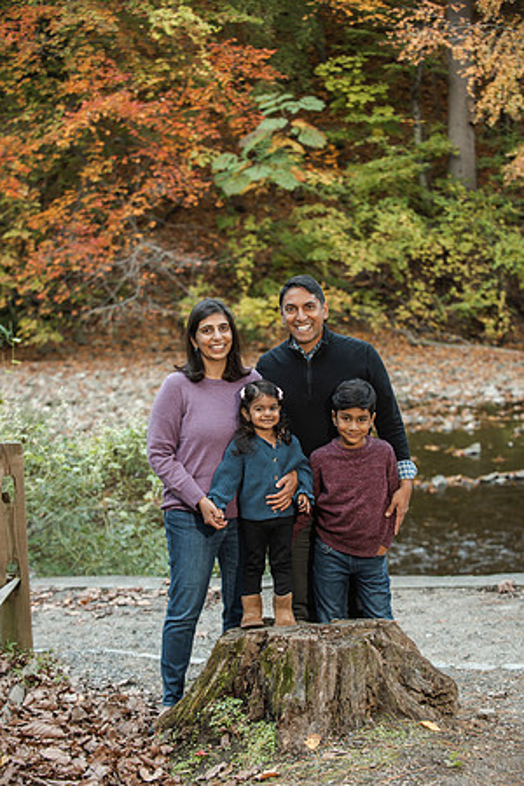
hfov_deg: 17.5
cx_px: 262
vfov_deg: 26.0
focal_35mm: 78
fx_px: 1703
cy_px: 393
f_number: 4
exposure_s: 1/125
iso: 640
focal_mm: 78
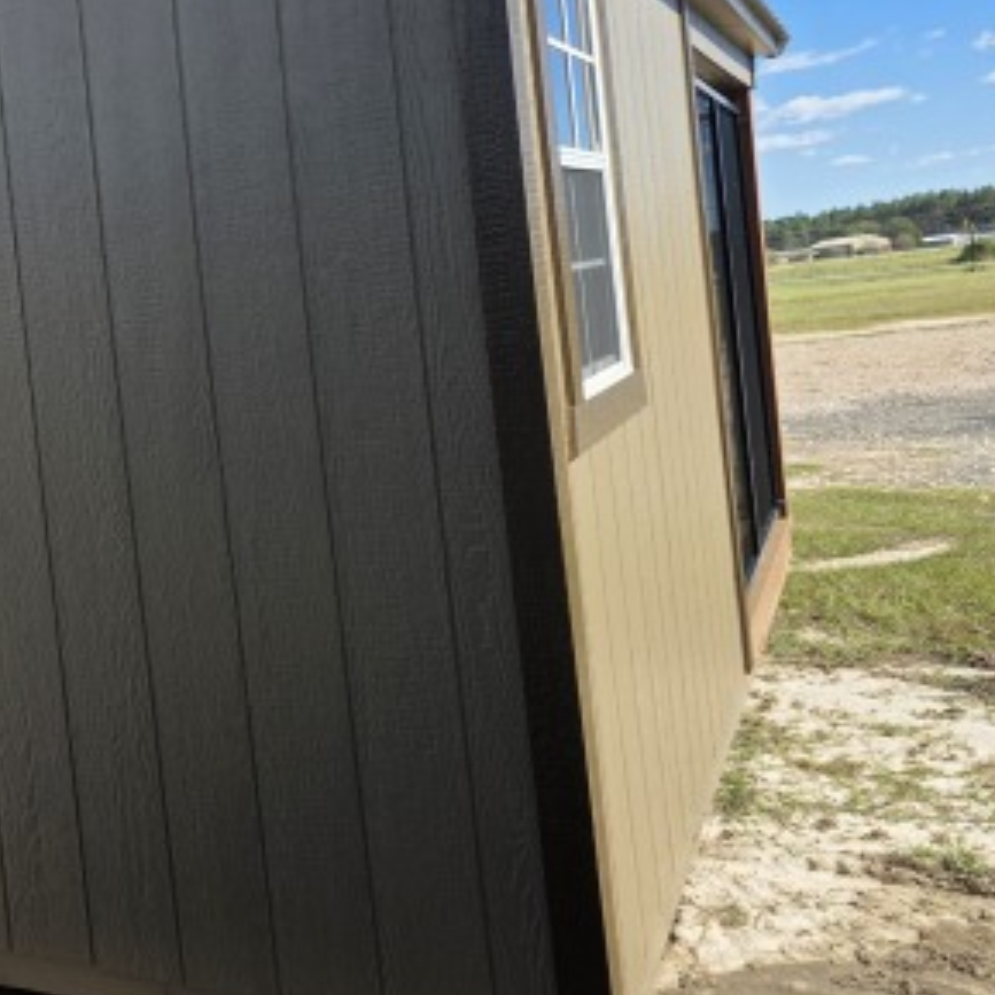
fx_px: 1463
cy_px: 320
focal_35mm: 45
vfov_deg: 37.1
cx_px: -3
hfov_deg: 34.2
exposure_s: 1/3084
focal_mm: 6.3
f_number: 1.7
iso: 80
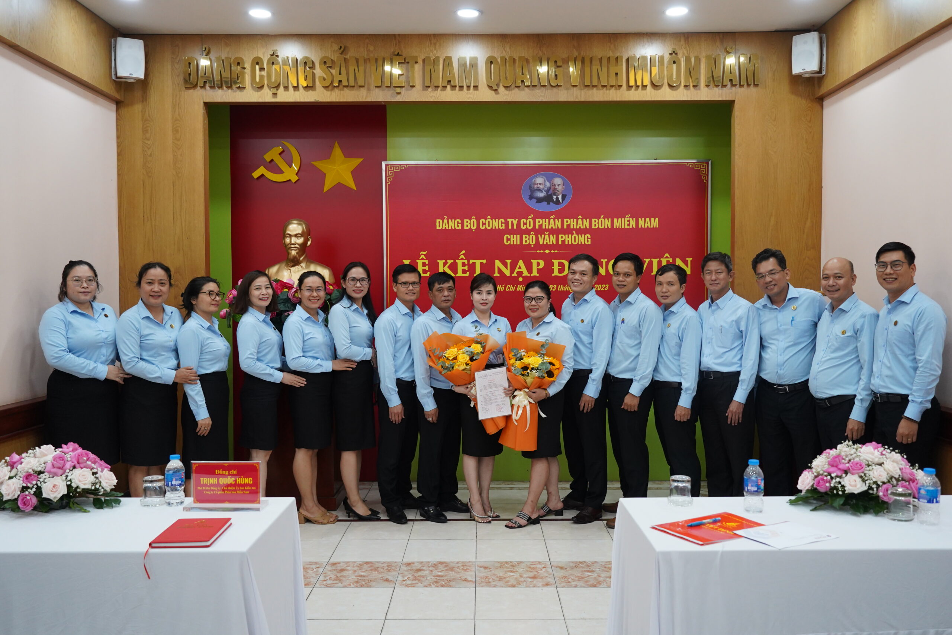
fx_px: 846
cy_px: 318
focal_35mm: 32
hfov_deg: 58.7
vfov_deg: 41.1
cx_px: 476
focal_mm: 32
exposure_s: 1/125
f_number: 4.5
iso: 1600
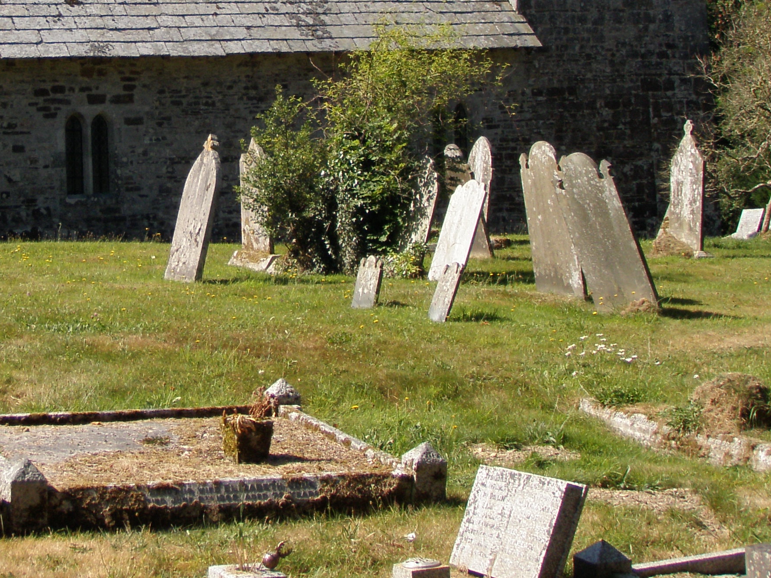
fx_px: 1759
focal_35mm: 79
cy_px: 26
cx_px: 214
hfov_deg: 24.5
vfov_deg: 18.3
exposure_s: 1/640
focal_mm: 6.7
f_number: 3.5
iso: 80
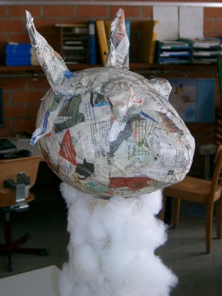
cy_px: 148
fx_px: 333
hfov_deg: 36.8
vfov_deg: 47.9
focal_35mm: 39
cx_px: 111
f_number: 2.8
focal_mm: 8
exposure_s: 1/50
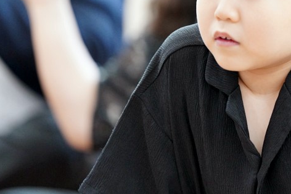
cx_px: 235
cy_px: 38
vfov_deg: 3.6
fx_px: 3081
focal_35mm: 381
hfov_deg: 5.4
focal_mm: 200
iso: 3200
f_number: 2.8
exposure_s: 1/250
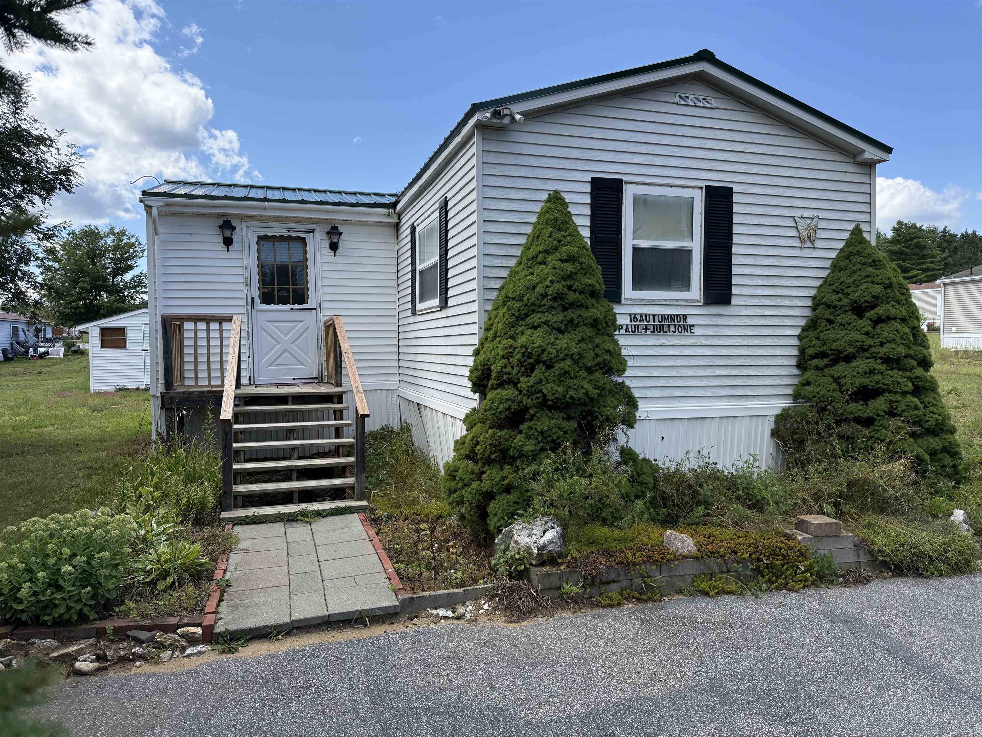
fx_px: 681
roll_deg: +0.5
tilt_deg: -2.0
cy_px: 368
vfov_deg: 56.8
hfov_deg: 71.6
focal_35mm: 24
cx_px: 491
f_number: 1.78
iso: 100
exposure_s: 1/2907
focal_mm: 6.76
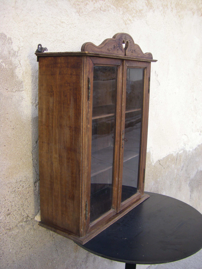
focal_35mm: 38
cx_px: 101
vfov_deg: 49.0
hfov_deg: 37.7
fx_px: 296
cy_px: 134
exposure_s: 1/50
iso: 100
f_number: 3.5
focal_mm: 6.3
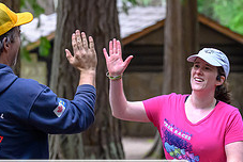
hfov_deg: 8.5
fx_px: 1636
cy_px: 137
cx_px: 190
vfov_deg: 5.7
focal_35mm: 242
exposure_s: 1/640
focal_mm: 70
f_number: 3.2
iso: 6400
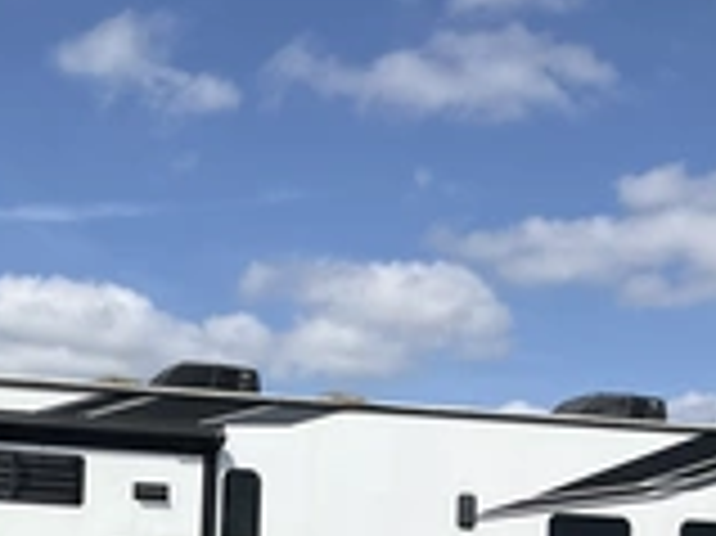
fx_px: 1509
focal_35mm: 73
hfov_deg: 25.9
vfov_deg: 19.1
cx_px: 77
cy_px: 622
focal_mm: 3
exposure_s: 1/3125
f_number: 1.8
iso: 25
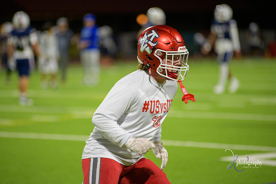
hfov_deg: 10.3
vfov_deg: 6.9
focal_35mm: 200
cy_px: 92
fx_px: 1534
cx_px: 138
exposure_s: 1/250
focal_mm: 200
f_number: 2.8
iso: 1250
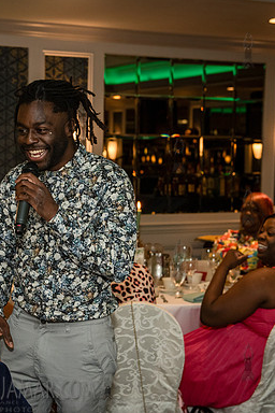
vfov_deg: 29.7
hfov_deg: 19.7
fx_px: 779
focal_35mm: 68
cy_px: 206
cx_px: 40
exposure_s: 1/200
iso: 1600
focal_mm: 45
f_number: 3.5
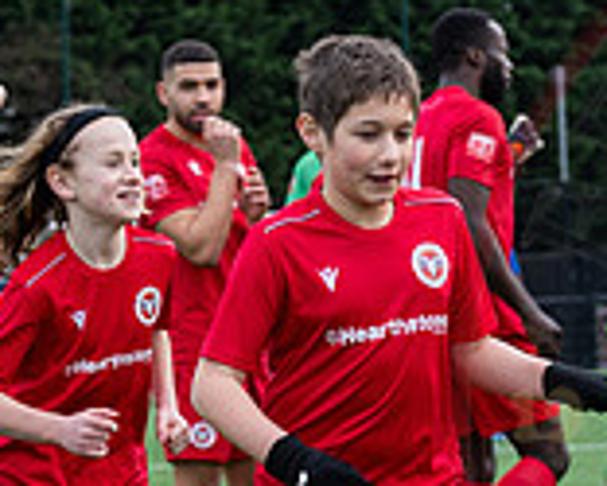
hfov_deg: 6.3
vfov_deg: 5.2
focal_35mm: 300
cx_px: 968
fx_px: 5393
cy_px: 488
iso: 250
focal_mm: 70
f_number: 5
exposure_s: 1/250
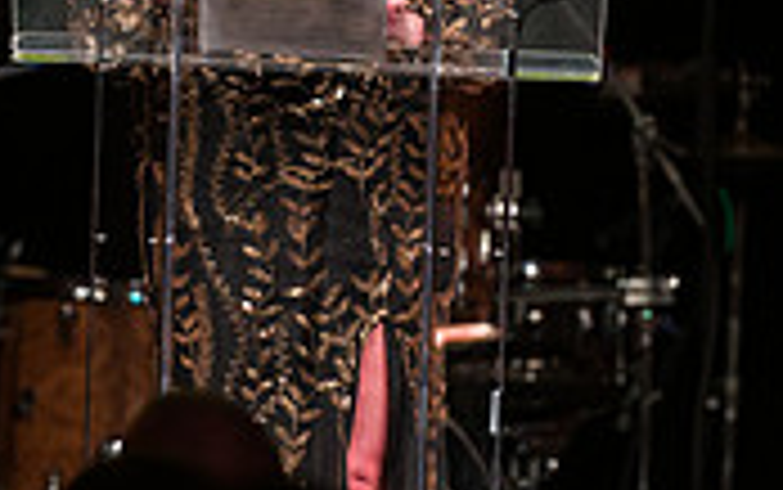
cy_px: -22
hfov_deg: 3.1
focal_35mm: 678
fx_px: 14477
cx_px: 387
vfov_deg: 1.9
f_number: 4
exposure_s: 1/200
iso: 2000
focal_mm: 200
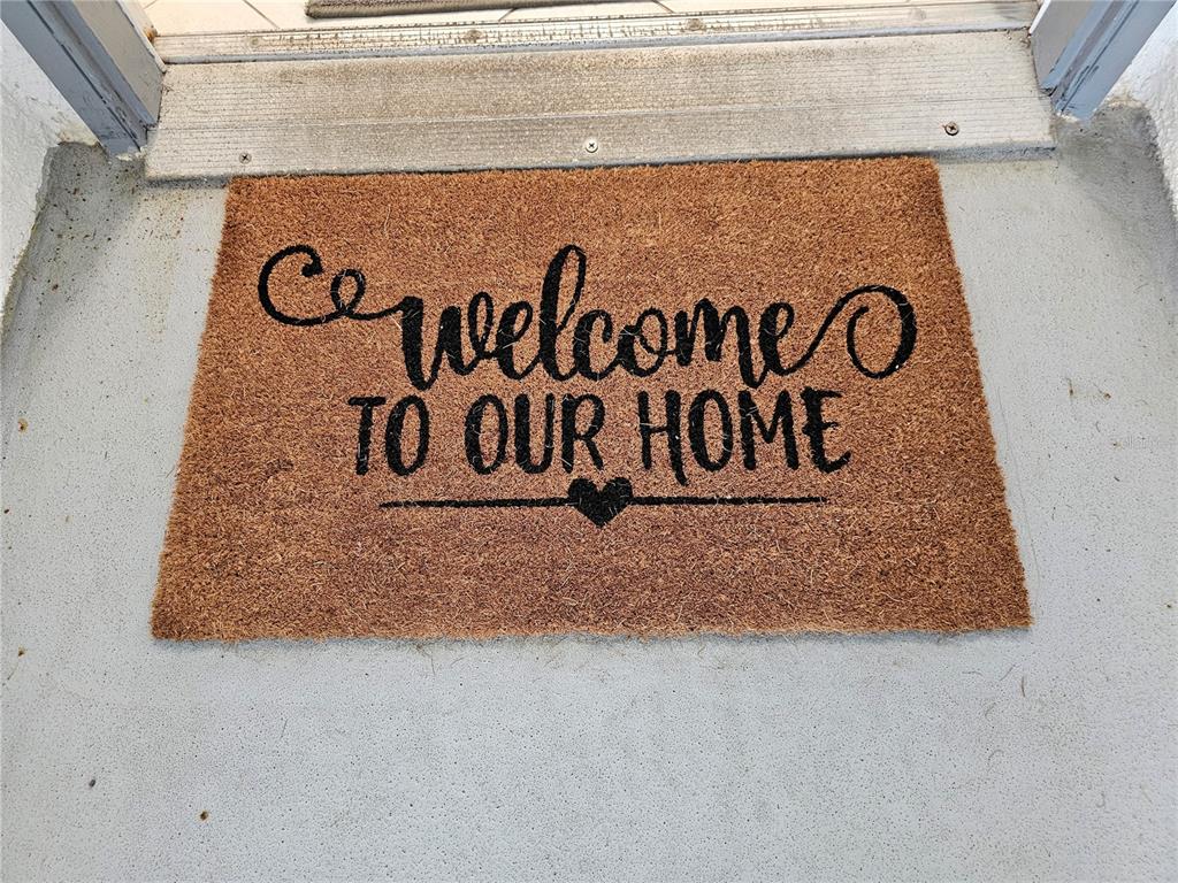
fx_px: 783
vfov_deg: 58.9
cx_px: 589
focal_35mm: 23
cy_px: 442
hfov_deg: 73.9
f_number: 1.7
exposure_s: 1/120
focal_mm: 6.3
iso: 800
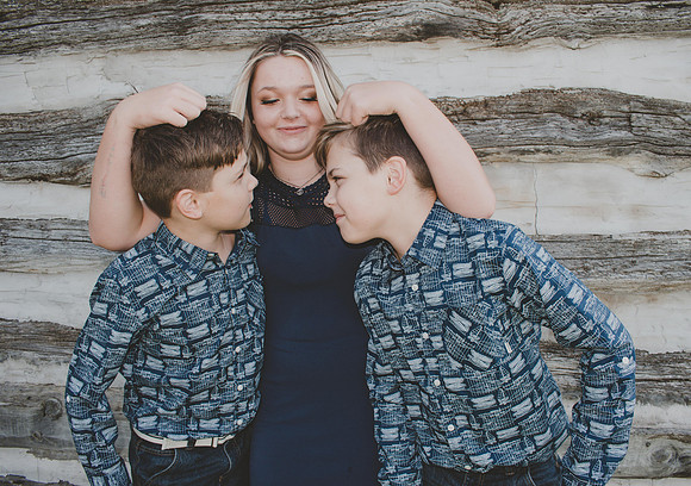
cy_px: 243
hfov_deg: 64.5
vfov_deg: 47.9
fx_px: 547
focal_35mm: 28
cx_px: 365
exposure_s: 1/125
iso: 180
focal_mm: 18
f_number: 5.6
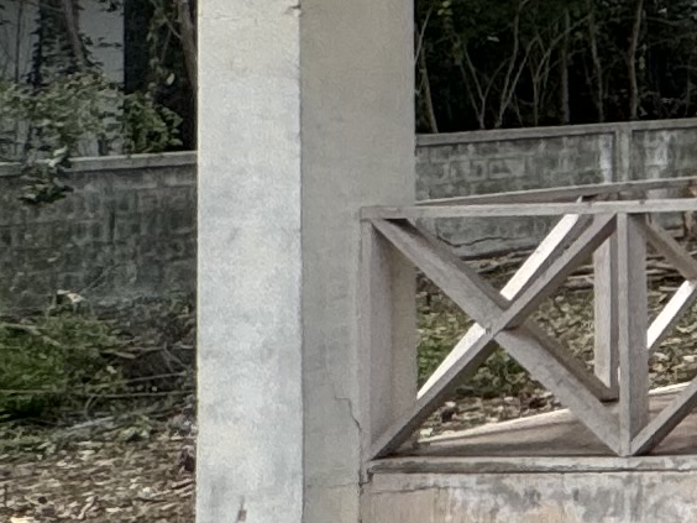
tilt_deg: +4.7
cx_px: 2042
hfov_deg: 11.7
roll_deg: +2.6
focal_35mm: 100
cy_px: -79
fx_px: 2014
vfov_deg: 14.4
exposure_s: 1/1110
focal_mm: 2.22
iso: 50
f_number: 2.2
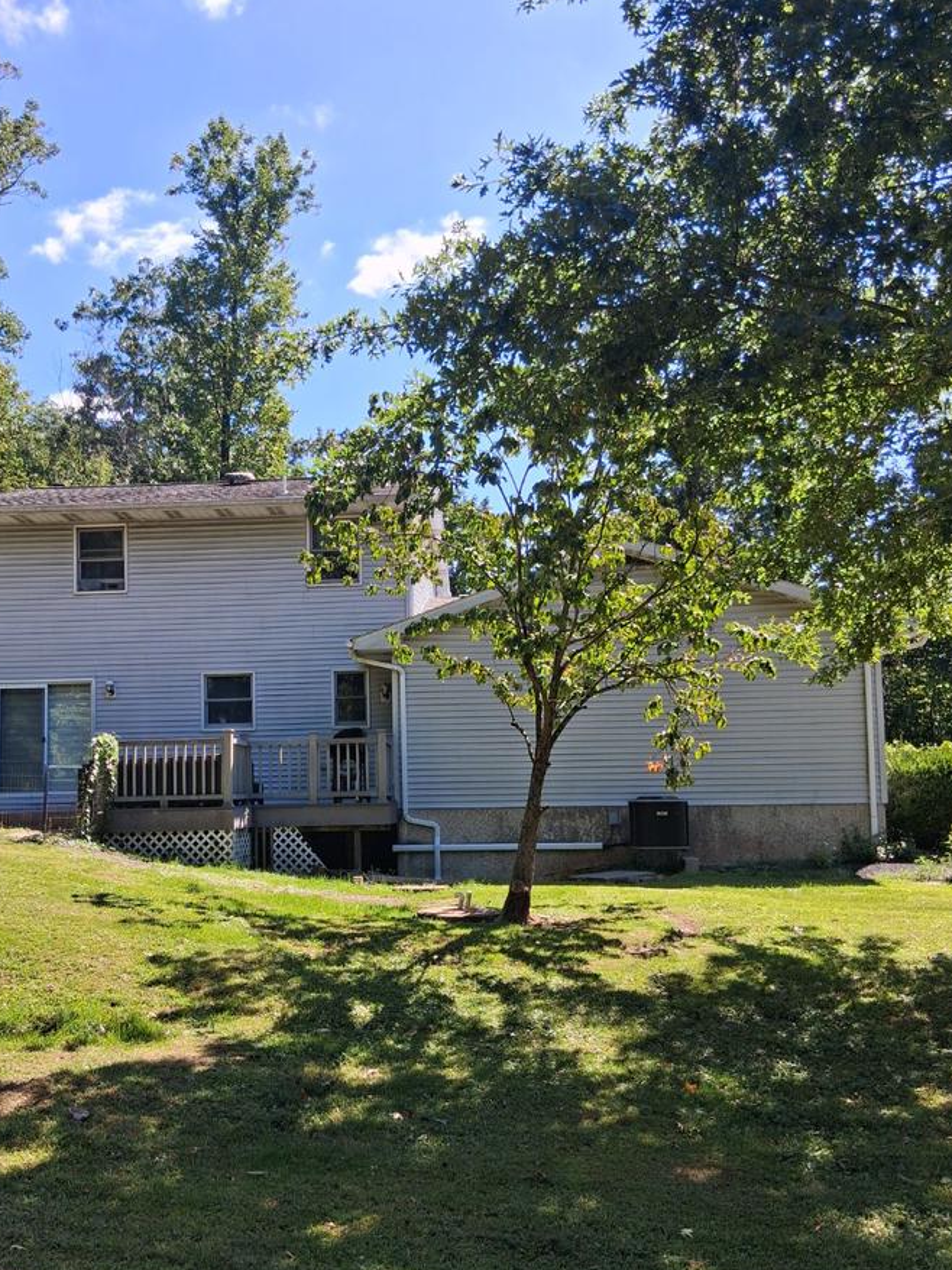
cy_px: 723
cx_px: 378
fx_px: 1174
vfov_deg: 56.6
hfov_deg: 43.9
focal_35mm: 32
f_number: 1.8
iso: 25
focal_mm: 3.98
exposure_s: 1/380
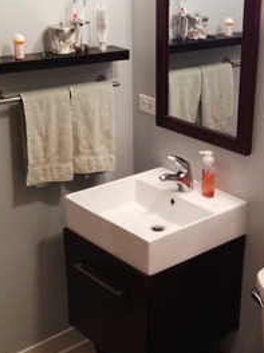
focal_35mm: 64
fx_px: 651
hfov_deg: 22.7
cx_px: 204
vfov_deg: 30.2
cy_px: 201
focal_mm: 4.28
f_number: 2.4
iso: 160
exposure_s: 1/20
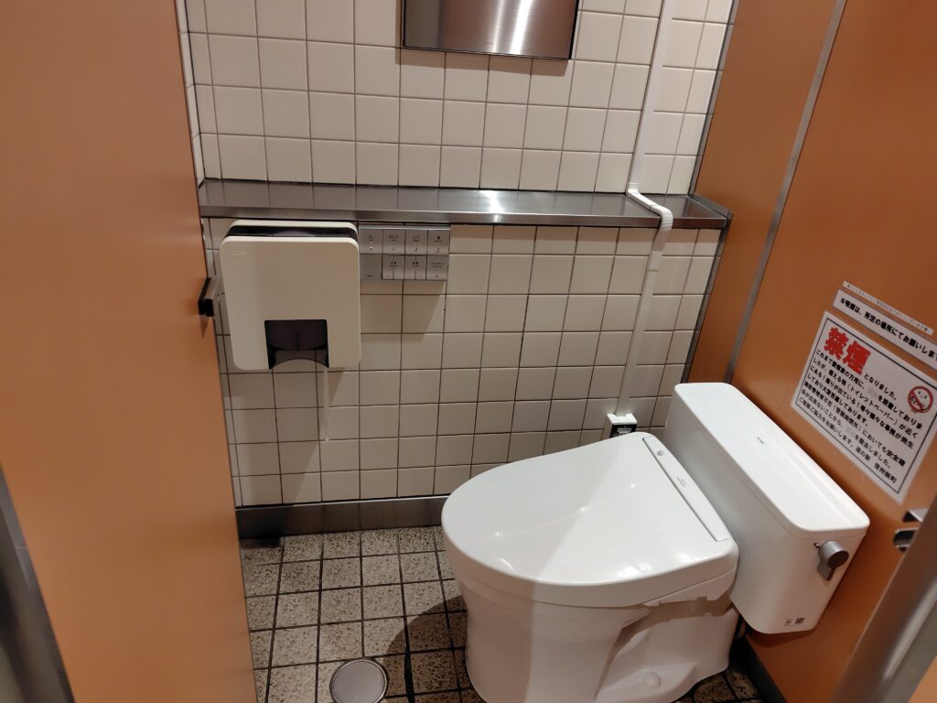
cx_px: 468
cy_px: 352
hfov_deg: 73.9
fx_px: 623
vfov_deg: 58.9
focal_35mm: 23
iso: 395
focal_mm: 5.6
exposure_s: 1/60
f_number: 1.9
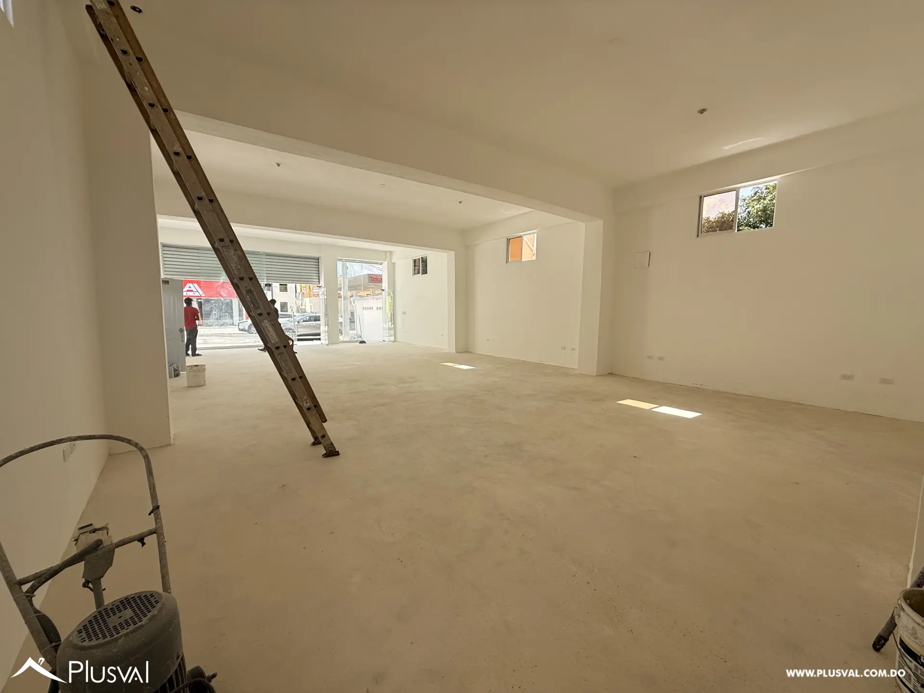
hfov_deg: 102.1
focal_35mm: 14
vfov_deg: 85.7
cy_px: 346
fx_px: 374
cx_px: 462
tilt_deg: -5.1
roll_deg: +0.1
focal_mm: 2.22
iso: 50
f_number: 2.2
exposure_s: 1/613
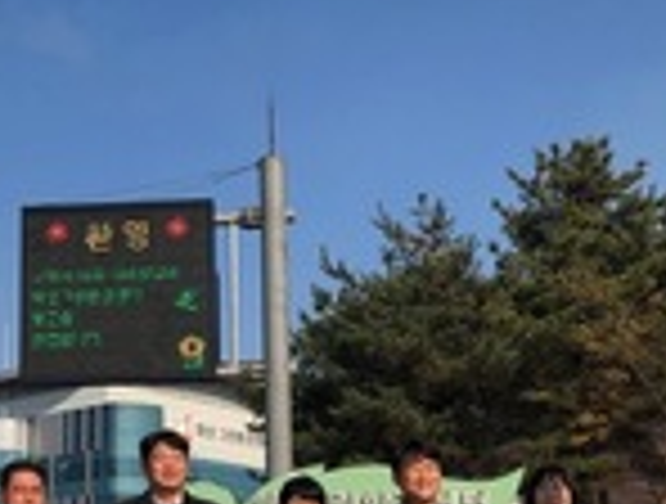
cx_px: 243
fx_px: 1274
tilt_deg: +9.7
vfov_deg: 21.9
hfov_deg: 29.2
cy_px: 448
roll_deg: +1.1
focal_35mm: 66
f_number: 1.8
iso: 25
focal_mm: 3.99
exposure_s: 1/2525
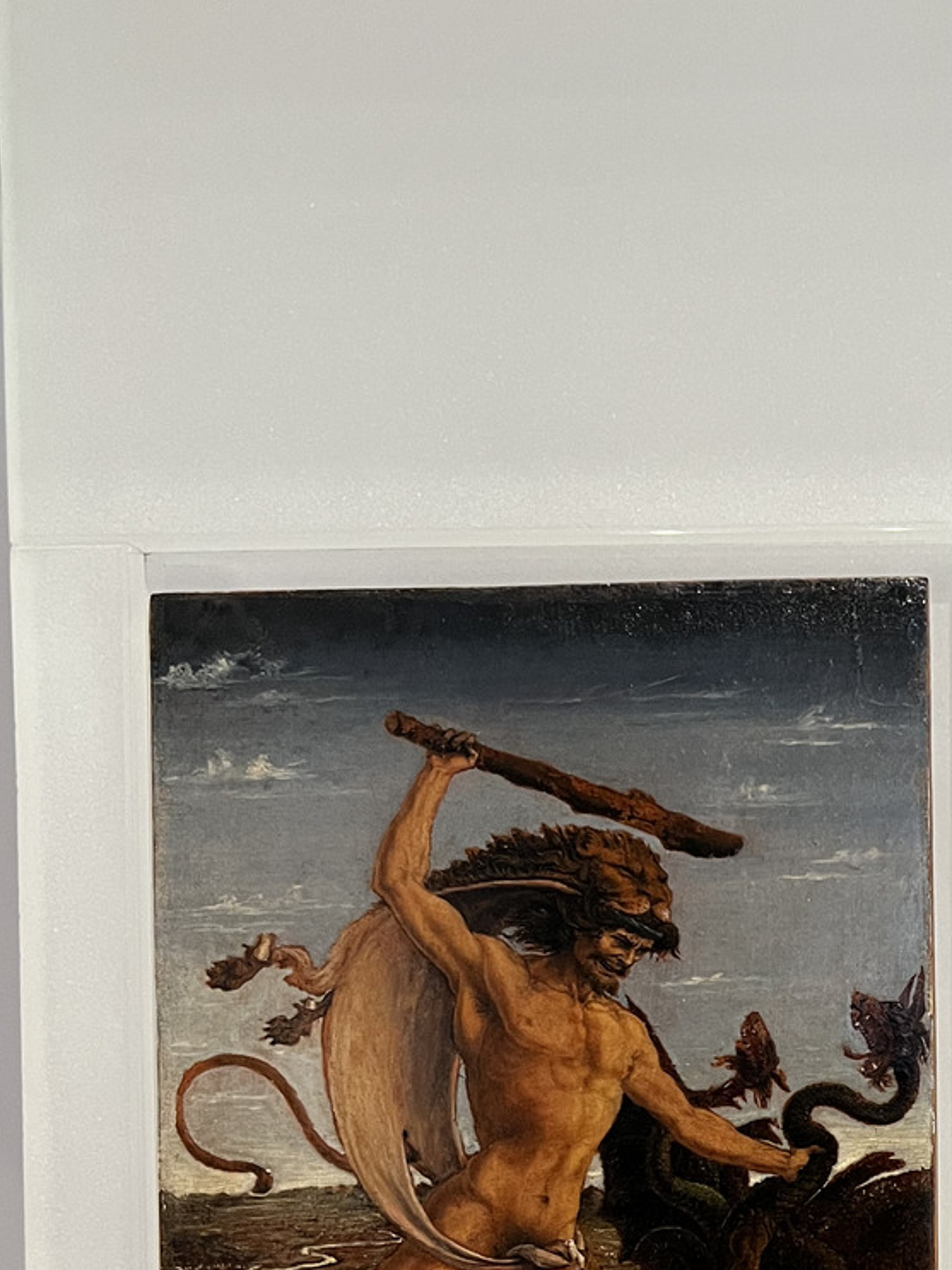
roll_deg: +0.6
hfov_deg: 24.9
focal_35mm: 56
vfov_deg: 32.9
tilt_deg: -10.5
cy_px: 1108
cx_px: 945
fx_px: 2054
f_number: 1.5
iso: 200
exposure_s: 1/50
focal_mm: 5.7
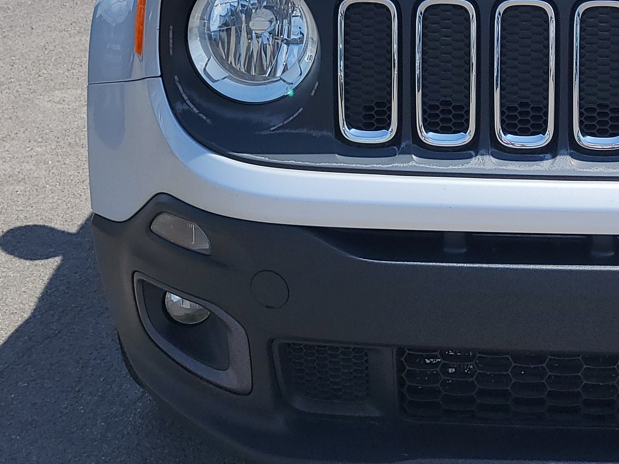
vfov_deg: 19.3
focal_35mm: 72
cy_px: -89
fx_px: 1287
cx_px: 558
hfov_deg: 26.1
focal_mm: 5.4
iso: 40
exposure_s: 1/3168
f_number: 1.8
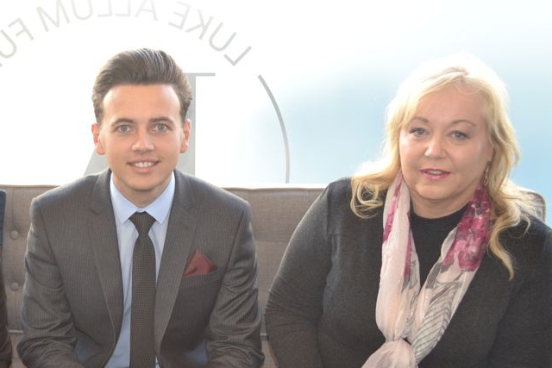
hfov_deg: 36.4
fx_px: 828
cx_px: 176
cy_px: 218
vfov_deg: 25.0
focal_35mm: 54
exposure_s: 1/30
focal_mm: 24
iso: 250
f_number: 4
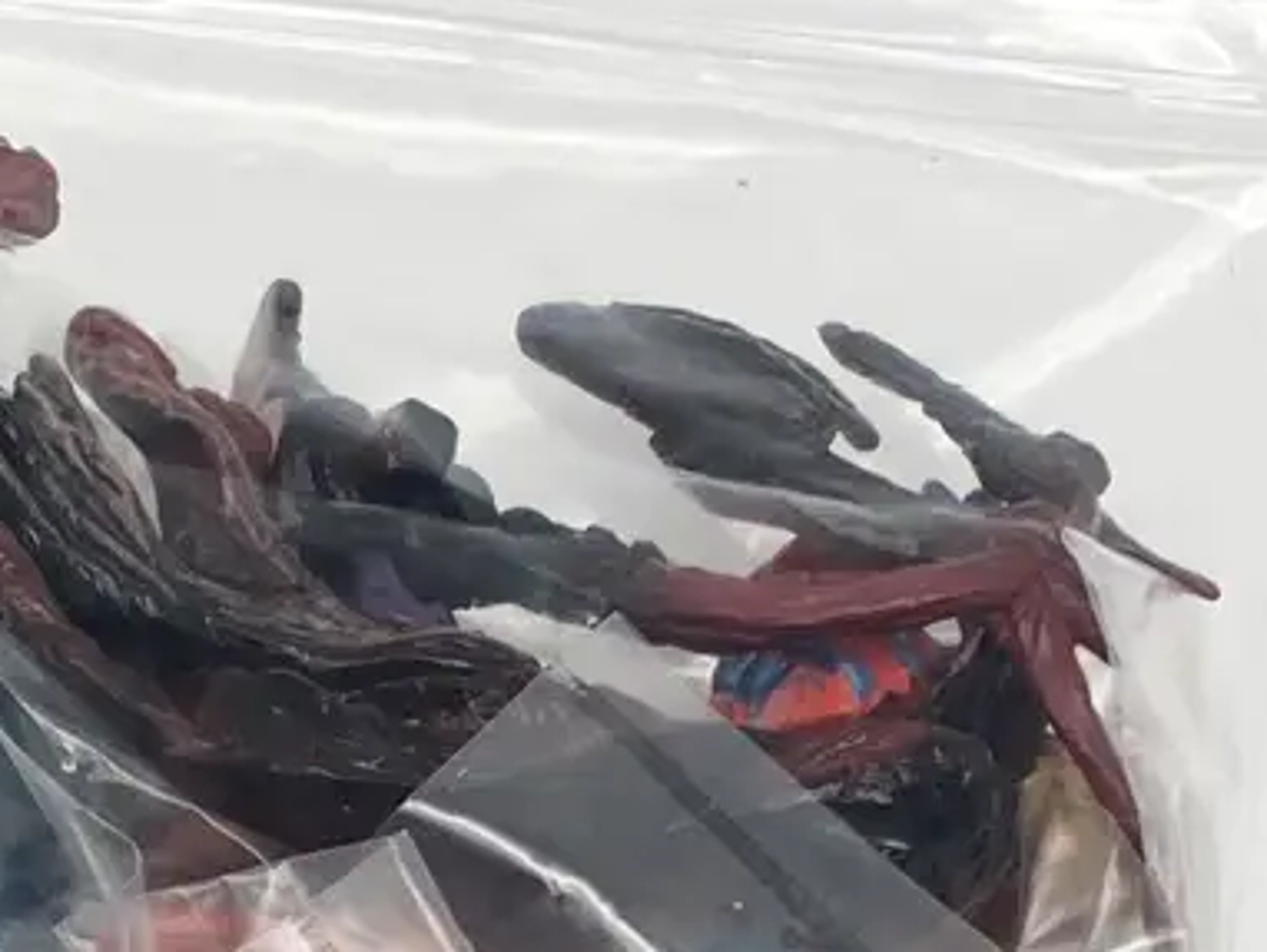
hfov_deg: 14.5
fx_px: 4981
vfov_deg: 10.7
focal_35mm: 136
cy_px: 1161
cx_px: 561
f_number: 1.8
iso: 32
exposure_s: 1/350
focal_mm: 4.25
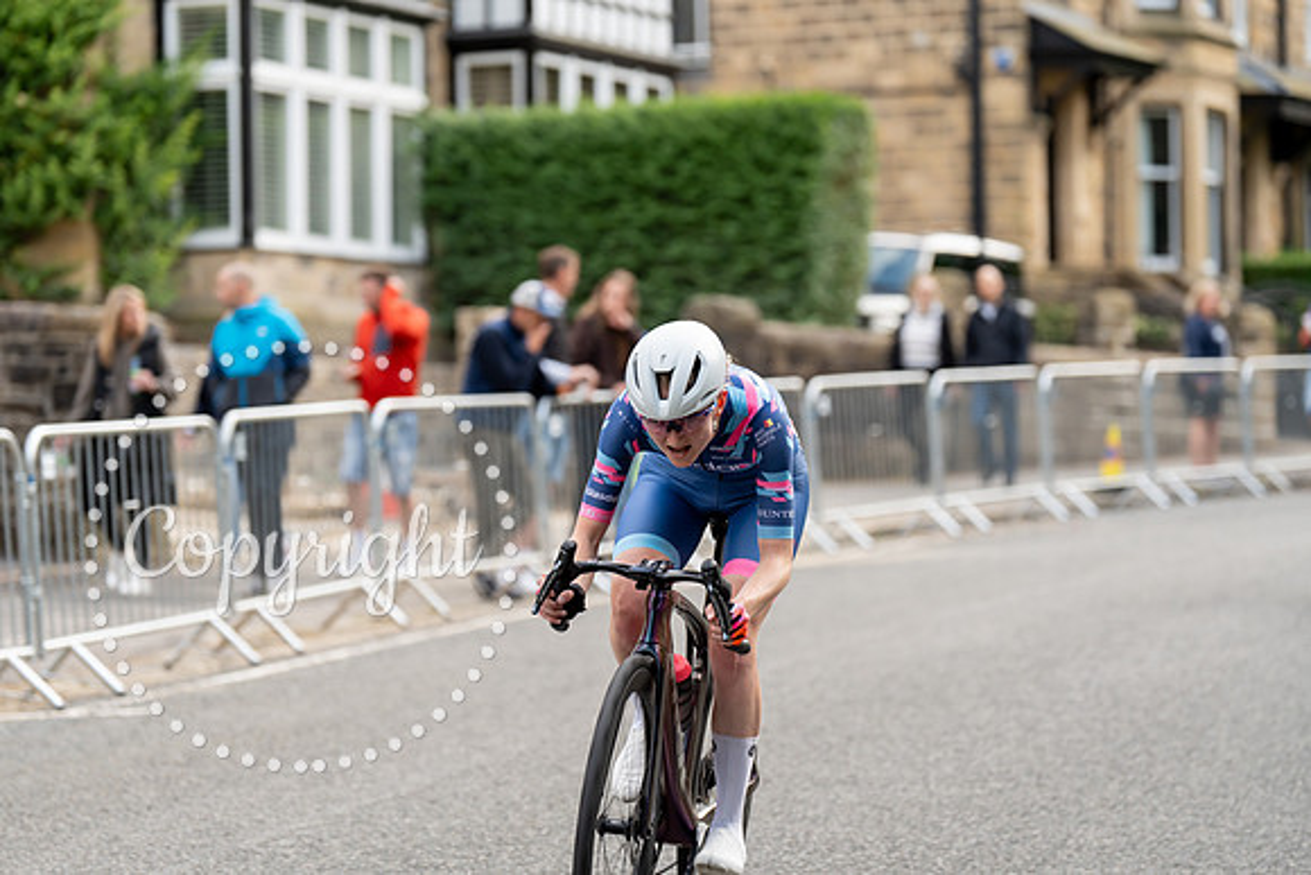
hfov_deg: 17.5
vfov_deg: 11.7
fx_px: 4262
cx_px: 656
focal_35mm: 117
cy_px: 438
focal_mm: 117
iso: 640
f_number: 2.8
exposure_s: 1/500
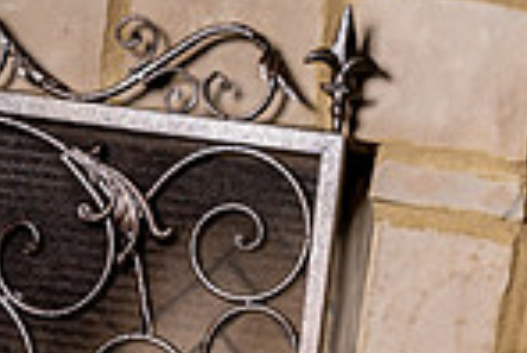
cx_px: 527
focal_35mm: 143
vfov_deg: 8.9
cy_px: 756
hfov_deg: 14.1
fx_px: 2095
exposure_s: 1/250
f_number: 5.6
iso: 200
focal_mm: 47
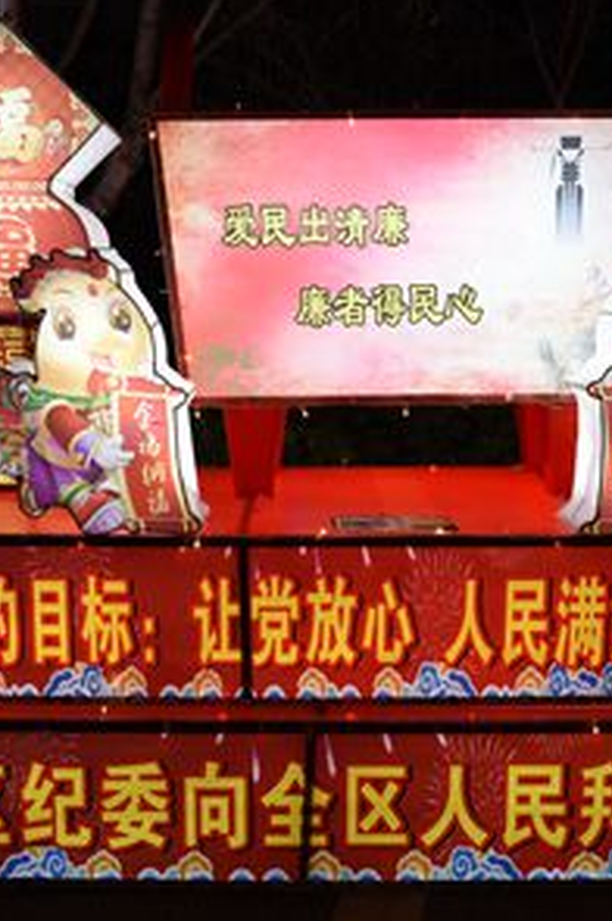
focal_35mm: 49
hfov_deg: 27.5
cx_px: 314
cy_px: 454
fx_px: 1252
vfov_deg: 40.4
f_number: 5.6
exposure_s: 1/125
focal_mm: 32
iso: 1600
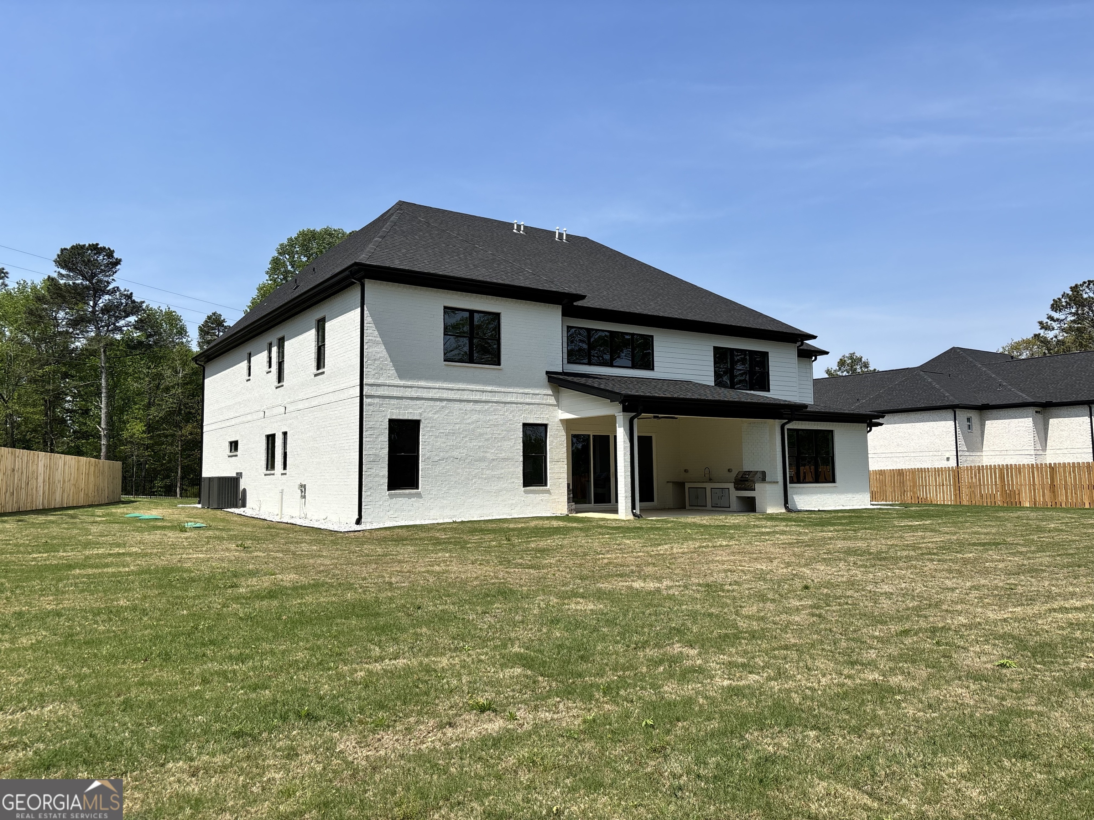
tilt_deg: +6.0
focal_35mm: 26
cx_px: 547
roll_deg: +0.6
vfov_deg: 53.1
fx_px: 822
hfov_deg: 67.3
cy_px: 410
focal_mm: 5.96
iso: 50
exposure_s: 1/3937
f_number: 1.6
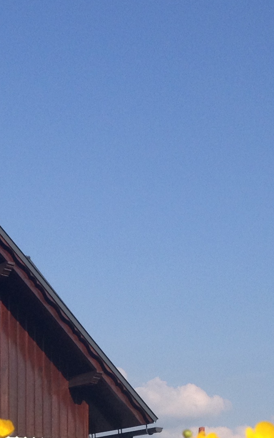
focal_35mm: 112
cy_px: 435
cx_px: 107
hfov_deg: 11.7
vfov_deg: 18.2
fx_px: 1338
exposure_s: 1/1381
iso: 50
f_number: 2.4
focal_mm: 4.28
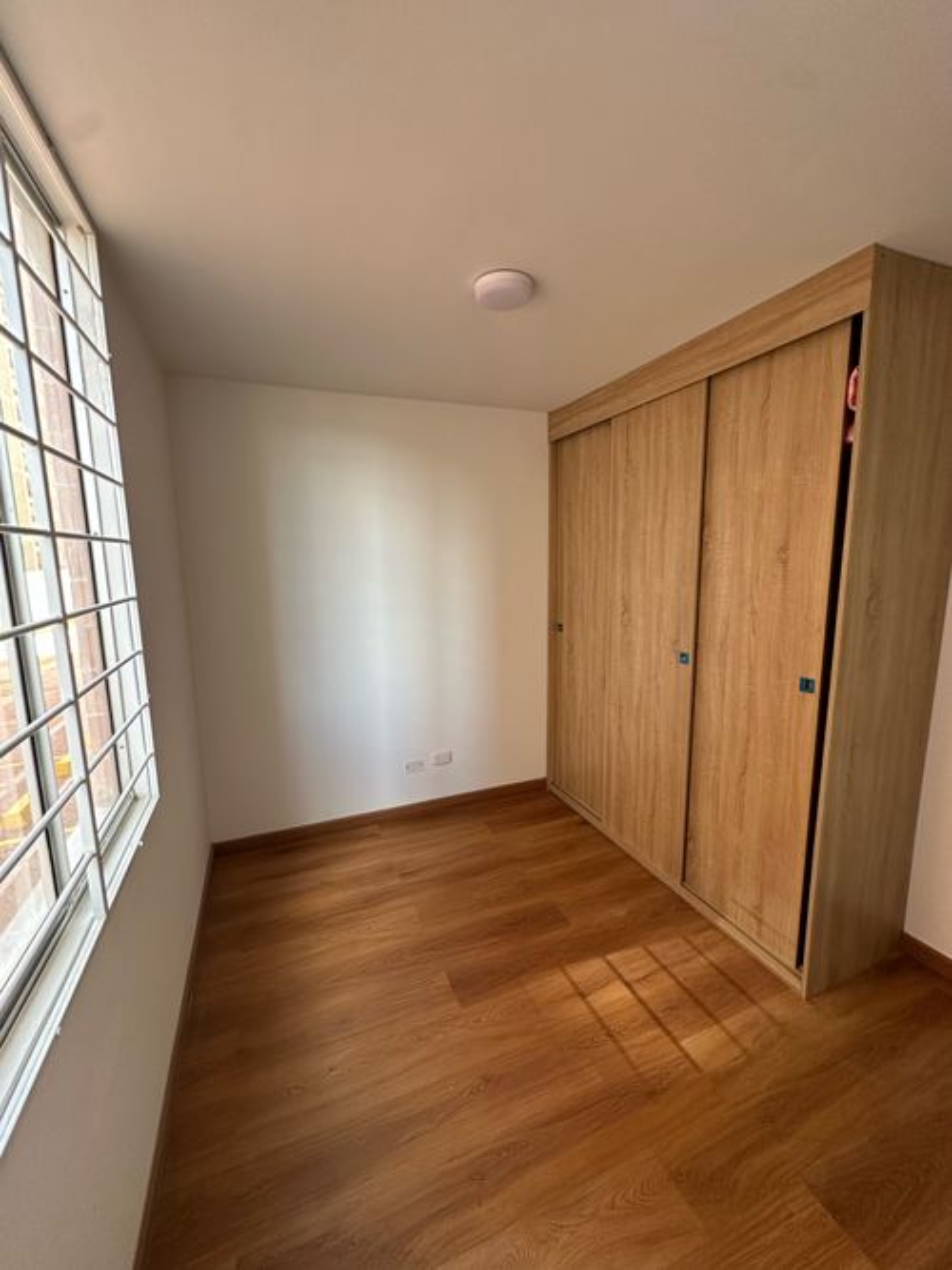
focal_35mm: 14
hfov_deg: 85.7
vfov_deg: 102.1
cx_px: 476
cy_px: 635
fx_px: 514
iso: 160
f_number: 2.2
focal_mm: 2.22
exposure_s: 1/99
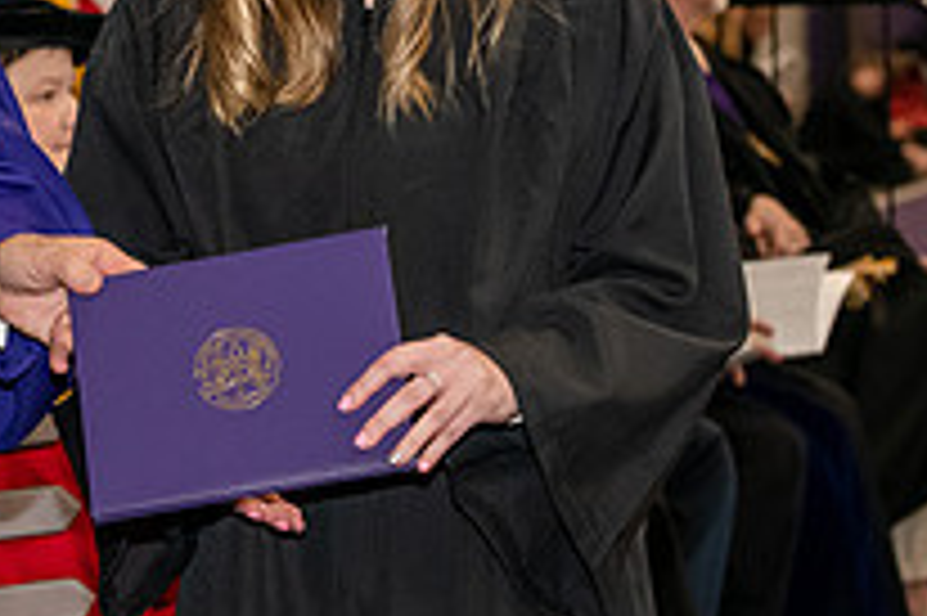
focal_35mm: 197
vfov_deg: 6.9
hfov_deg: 10.3
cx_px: -99
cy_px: 20
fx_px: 5069
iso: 2500
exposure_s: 1/200
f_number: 5
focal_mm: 70
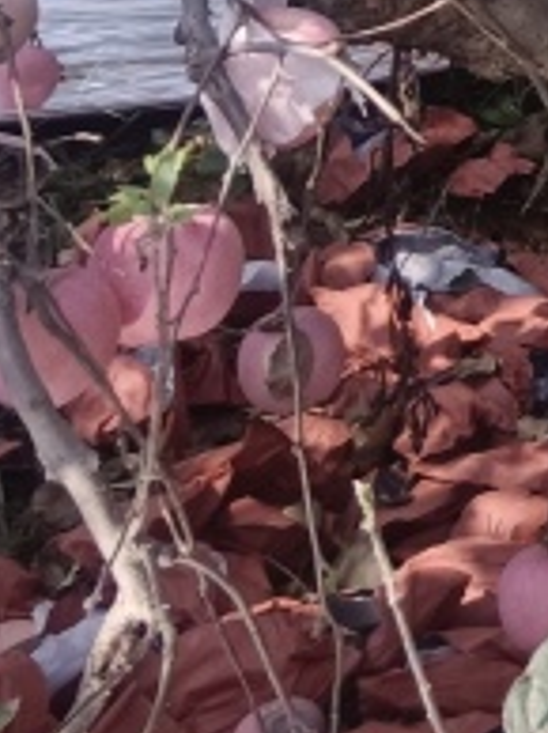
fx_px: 3025
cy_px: -765
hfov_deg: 9.2
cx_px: 1345
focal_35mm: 143
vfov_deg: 12.2
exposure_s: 1/246
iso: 100
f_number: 1.8
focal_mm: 3.96
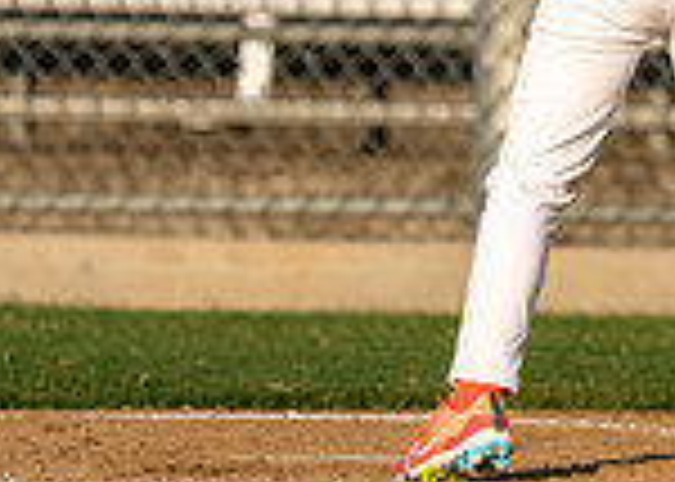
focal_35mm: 887
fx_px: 16997
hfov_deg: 2.3
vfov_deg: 1.6
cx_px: 688
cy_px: -51
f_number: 2.8
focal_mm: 200
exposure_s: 1/4000
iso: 250
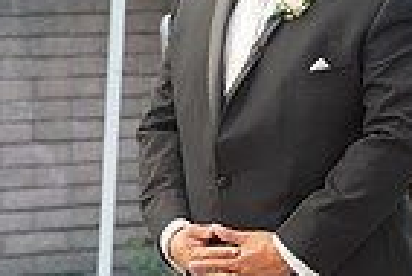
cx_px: 119
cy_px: 243
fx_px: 3265
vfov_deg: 4.8
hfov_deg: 7.2
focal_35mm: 285
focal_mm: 70
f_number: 4.5
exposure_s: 1/160
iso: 640
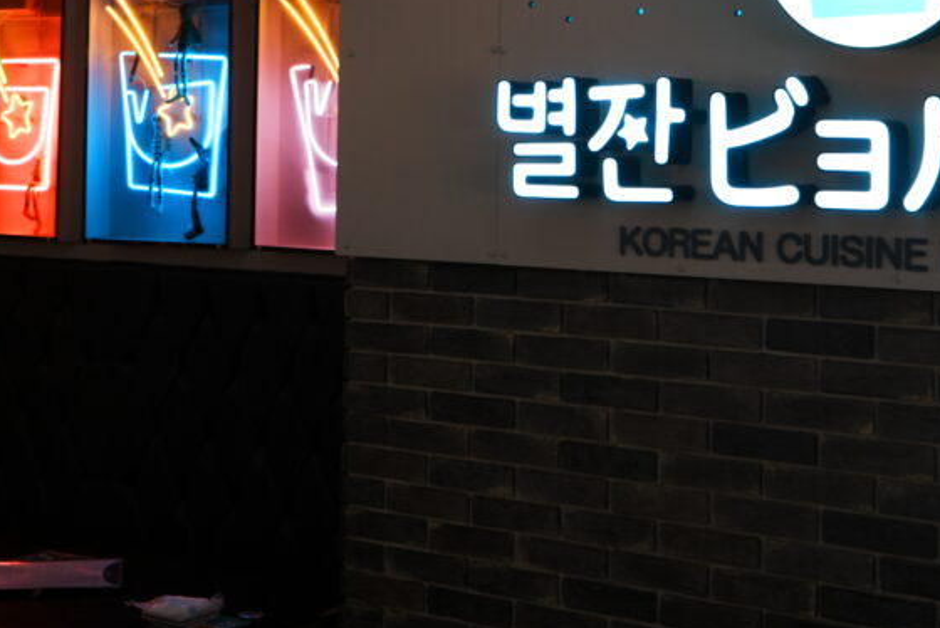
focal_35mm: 64
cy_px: 66
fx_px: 1672
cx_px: 557
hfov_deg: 31.3
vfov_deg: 20.8
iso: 640
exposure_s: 1/40
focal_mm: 35
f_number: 4
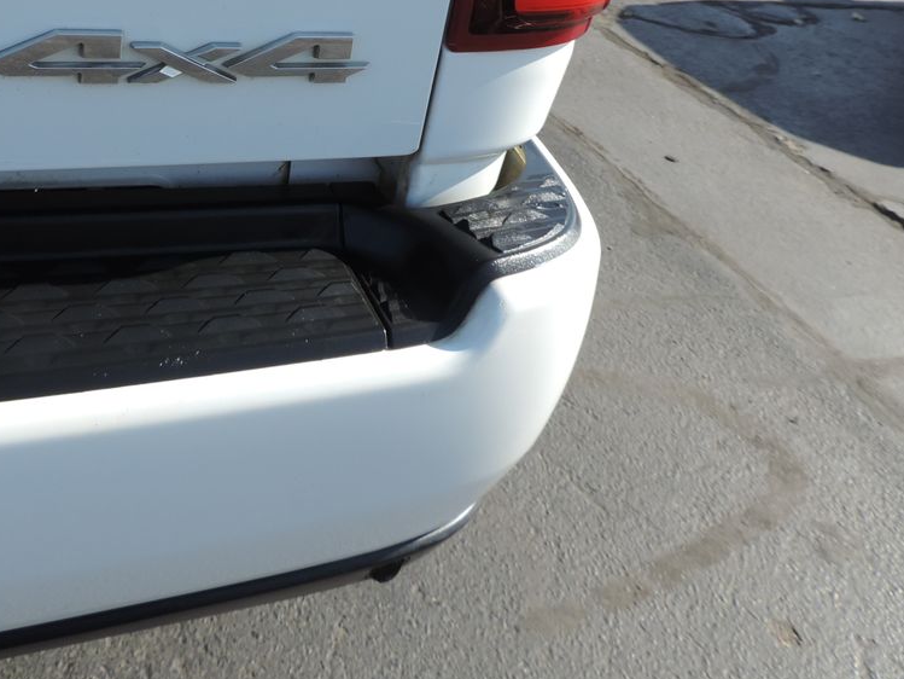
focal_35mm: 41
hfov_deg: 45.3
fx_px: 1071
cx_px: 333
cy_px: 126
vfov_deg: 34.0
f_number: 3
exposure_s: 1/640
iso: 80
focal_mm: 4.3
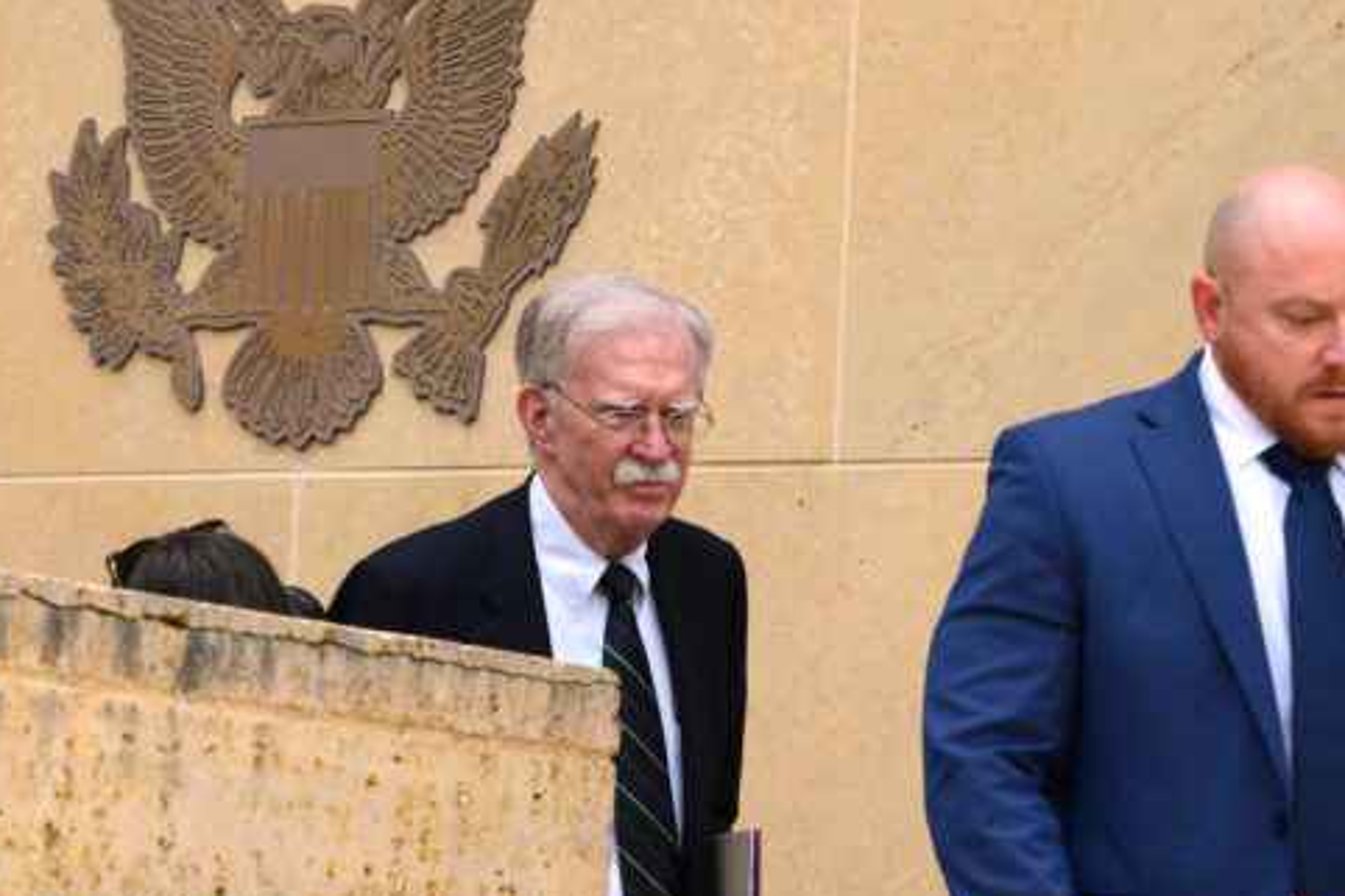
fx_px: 7283
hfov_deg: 10.6
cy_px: 643
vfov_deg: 7.0
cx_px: 714
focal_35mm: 195
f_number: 6.3
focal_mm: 135
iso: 640
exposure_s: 1/1000
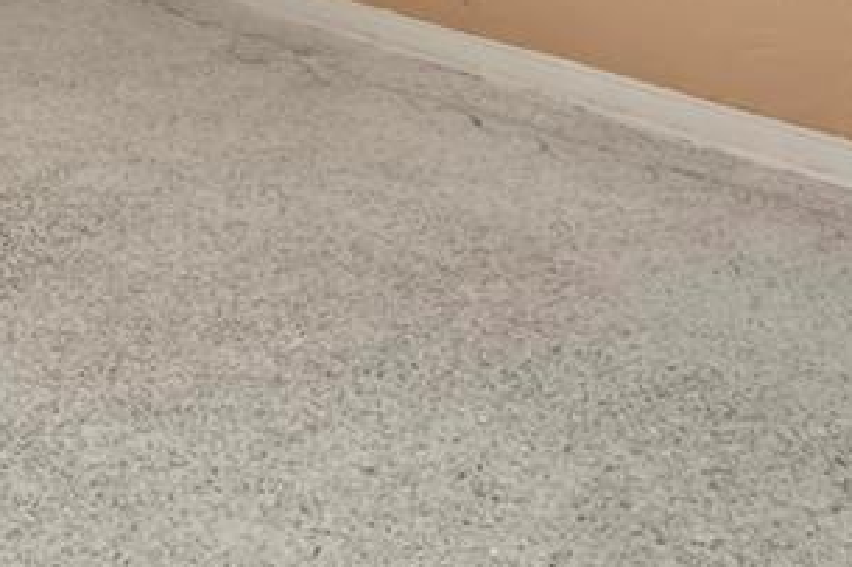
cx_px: 285
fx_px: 1987
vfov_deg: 14.1
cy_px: -494
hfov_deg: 24.1
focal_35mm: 84
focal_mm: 16
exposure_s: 1/3
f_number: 8
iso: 1000
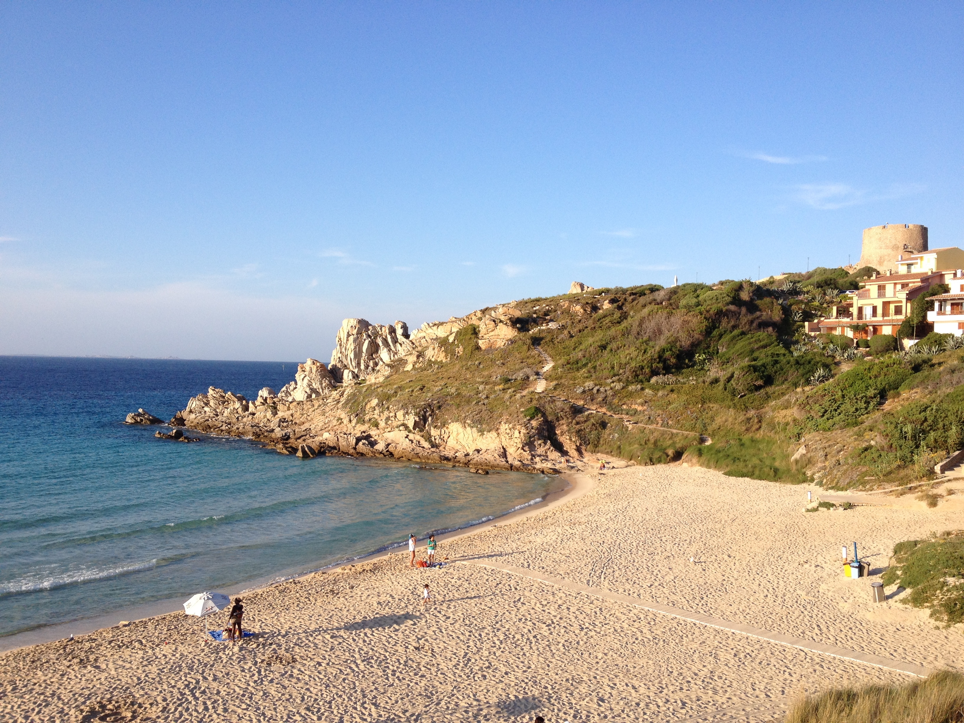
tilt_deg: -2.0
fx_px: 975
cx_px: 482
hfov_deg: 52.6
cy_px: 362
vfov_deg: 40.7
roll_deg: -1.1
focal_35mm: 35
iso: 50
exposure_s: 1/1062
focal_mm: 4.28
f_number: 2.4
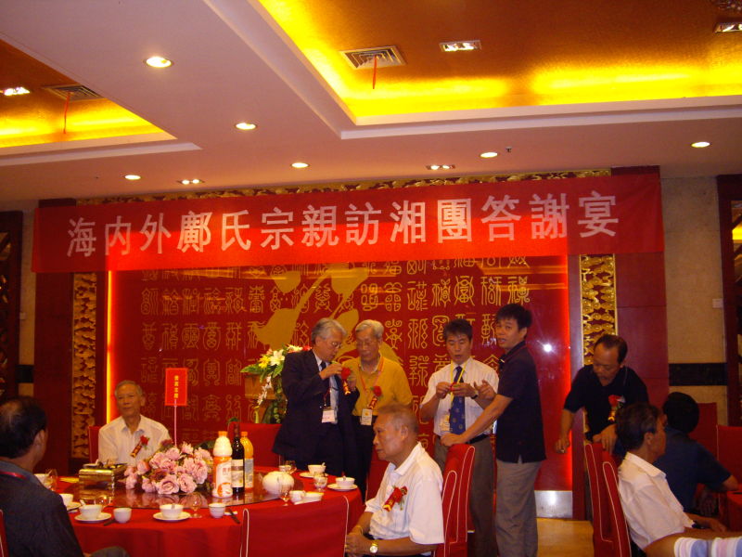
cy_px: 278
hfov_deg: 49.0
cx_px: 371
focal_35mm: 38
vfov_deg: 37.7
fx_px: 815
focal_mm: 7.9
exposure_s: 1/50
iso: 400
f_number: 2.8
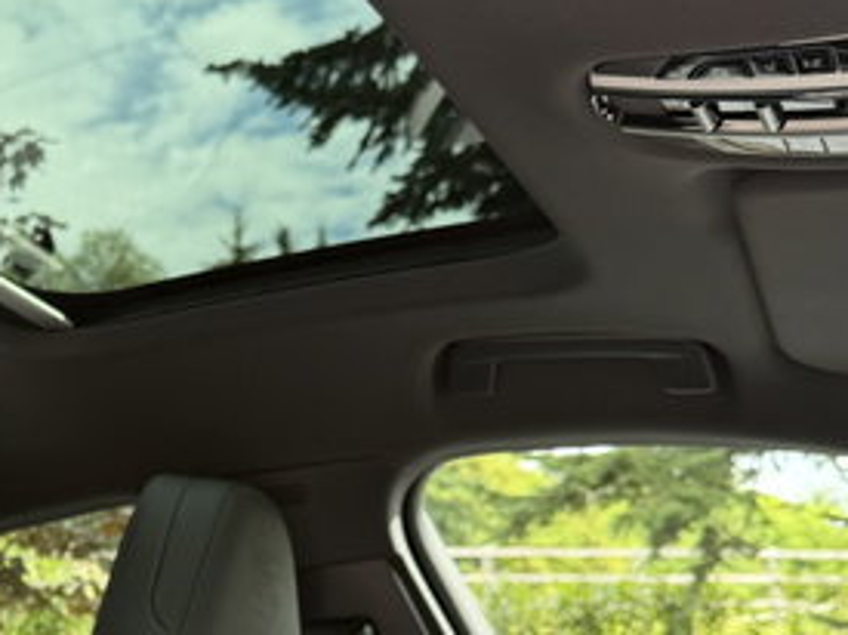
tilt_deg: +9.0
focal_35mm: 67
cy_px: 586
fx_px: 1641
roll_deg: +1.5
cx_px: -34
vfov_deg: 21.4
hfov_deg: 27.1
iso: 80
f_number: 1.78
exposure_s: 1/217
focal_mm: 6.76
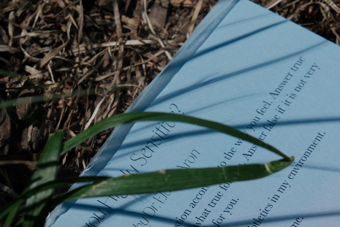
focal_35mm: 253
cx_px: 301
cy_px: 211
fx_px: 2389
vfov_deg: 5.4
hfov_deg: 8.1
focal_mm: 80
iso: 320
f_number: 8
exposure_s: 1/500
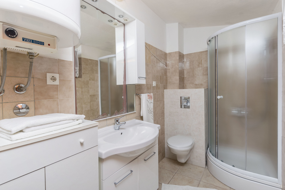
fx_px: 137
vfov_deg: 69.7
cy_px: 95
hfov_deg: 92.4
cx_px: 142
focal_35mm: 17
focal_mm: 11.5
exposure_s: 1/200
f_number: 8
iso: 100
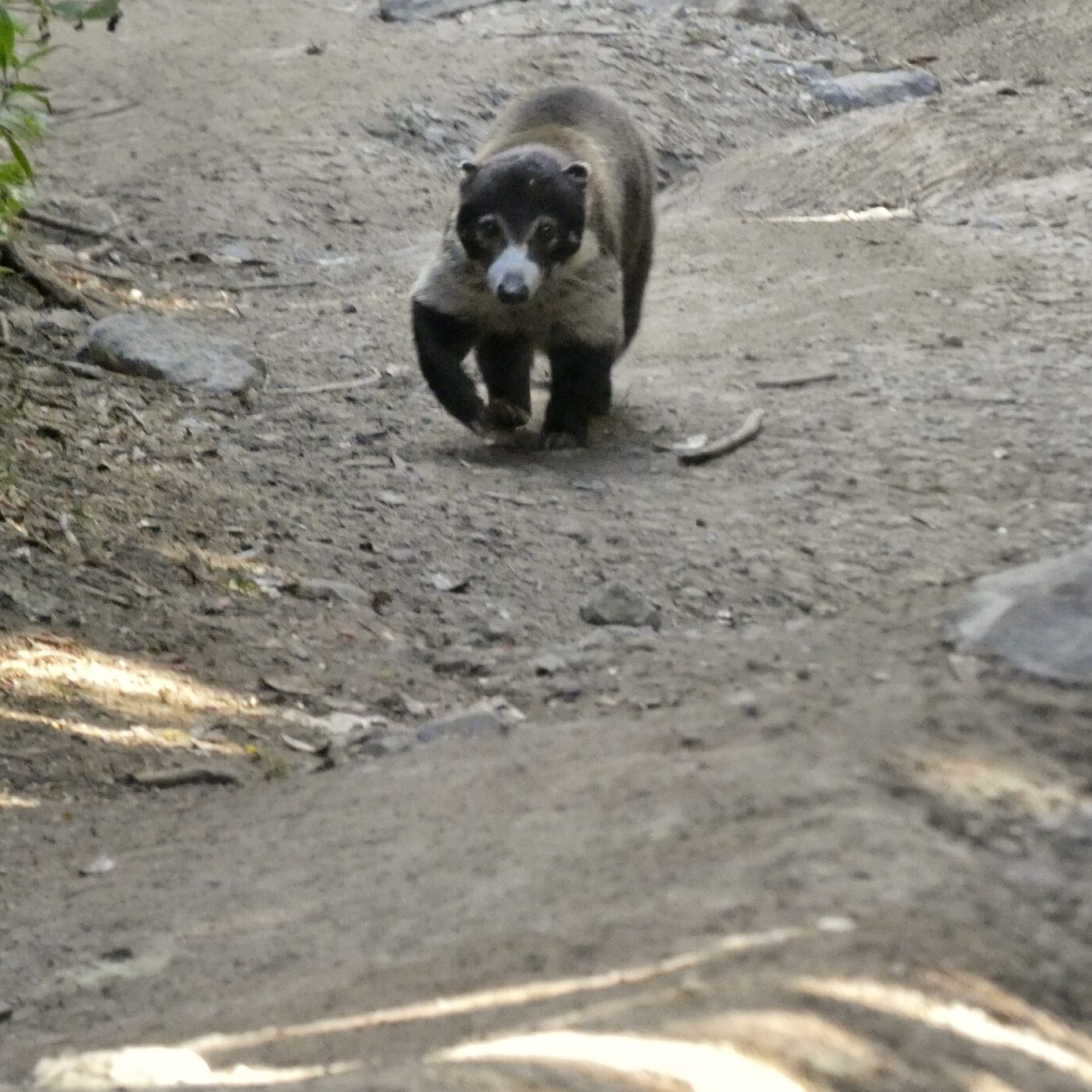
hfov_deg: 2.6
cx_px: 450
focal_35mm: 674
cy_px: 510
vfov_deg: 2.6
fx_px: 24055
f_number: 5.6
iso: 1000
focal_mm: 74
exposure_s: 1/125
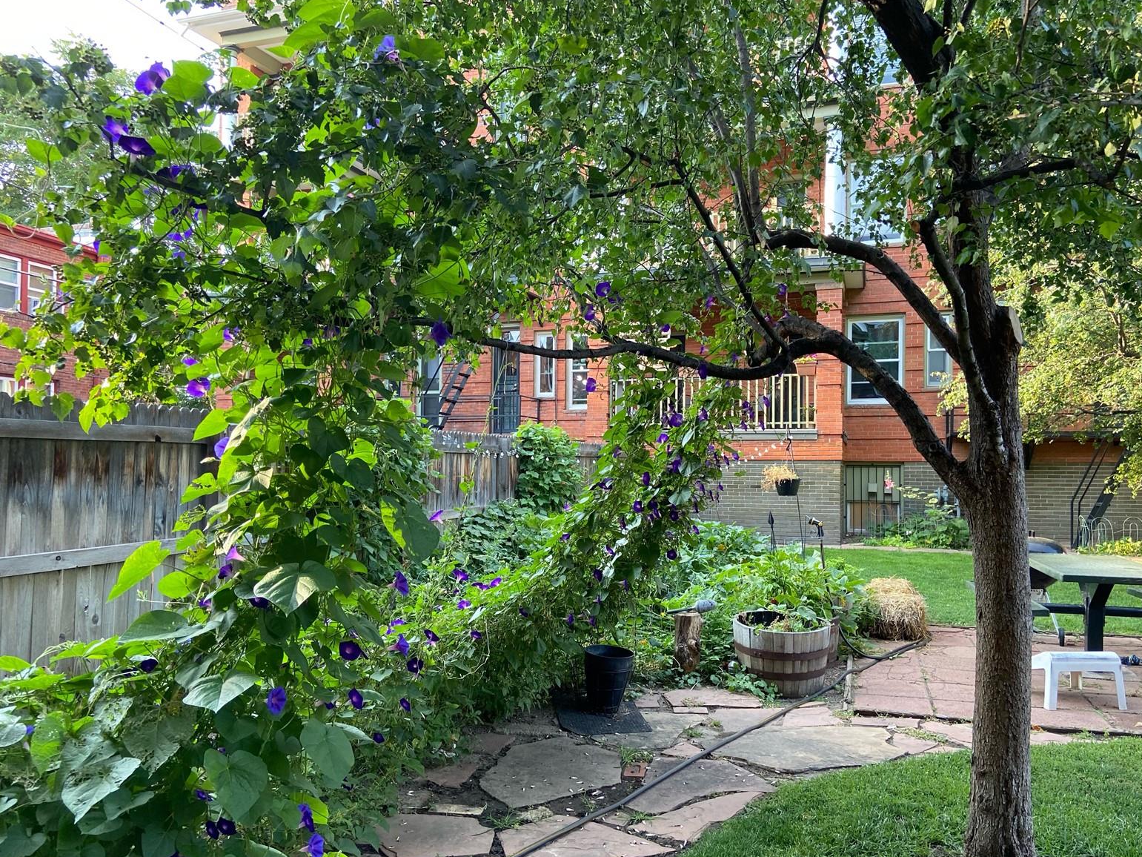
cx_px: 569
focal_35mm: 27
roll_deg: -1.3
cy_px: 443
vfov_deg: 51.4
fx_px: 891
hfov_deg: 65.3
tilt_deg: +1.3
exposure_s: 1/121
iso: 80
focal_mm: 4.25
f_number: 1.8
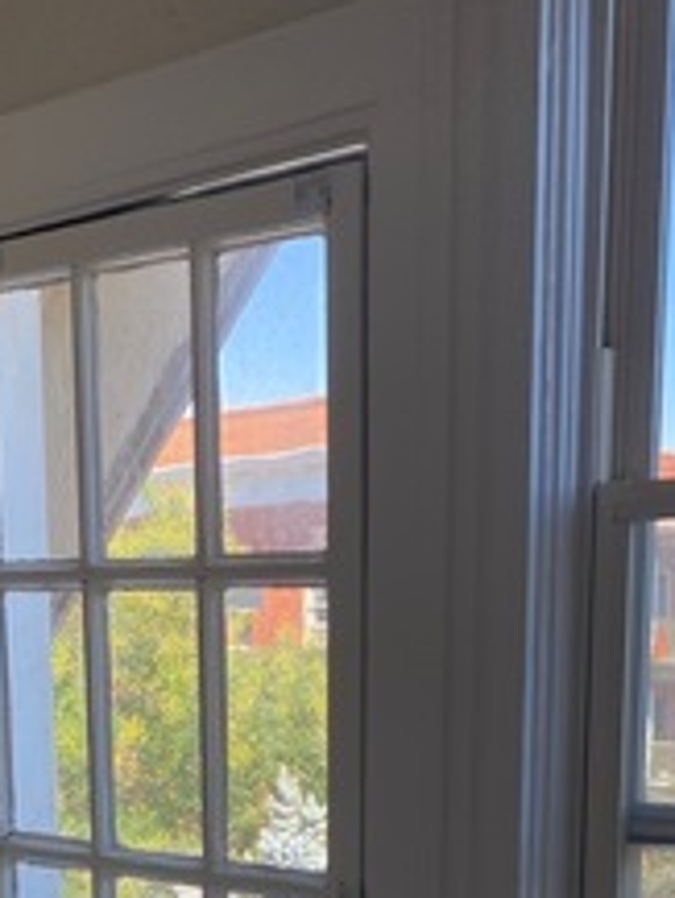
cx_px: 159
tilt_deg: -13.1
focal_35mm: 60
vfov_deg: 28.8
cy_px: 1018
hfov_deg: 24.1
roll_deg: +2.8
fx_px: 1558
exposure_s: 1/307
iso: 32
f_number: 1.8
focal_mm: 4.25
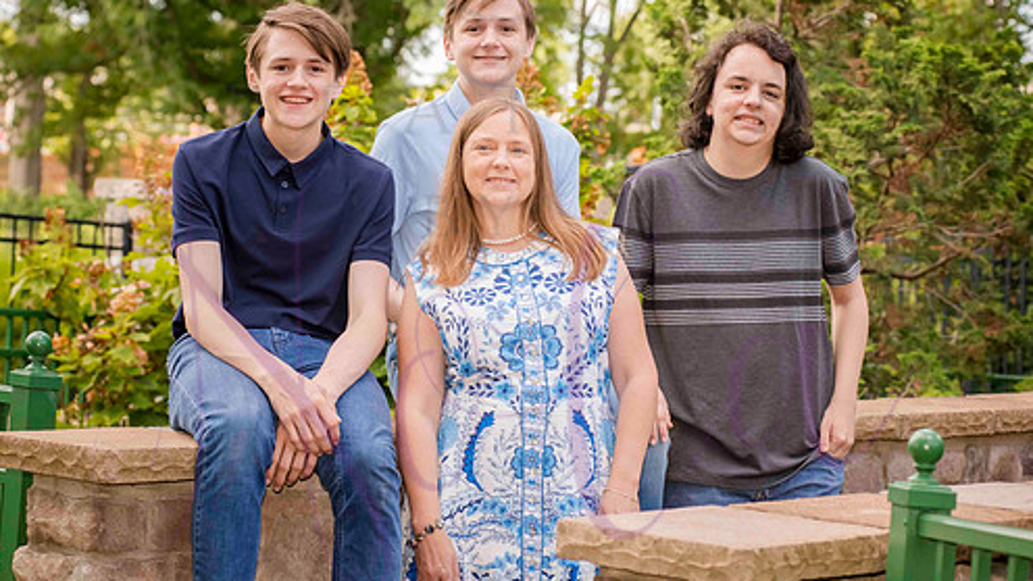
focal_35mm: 98
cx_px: 508
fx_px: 2684
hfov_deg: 21.8
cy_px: 211
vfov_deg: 12.3
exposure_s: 1/320
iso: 400
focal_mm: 80
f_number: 6.3
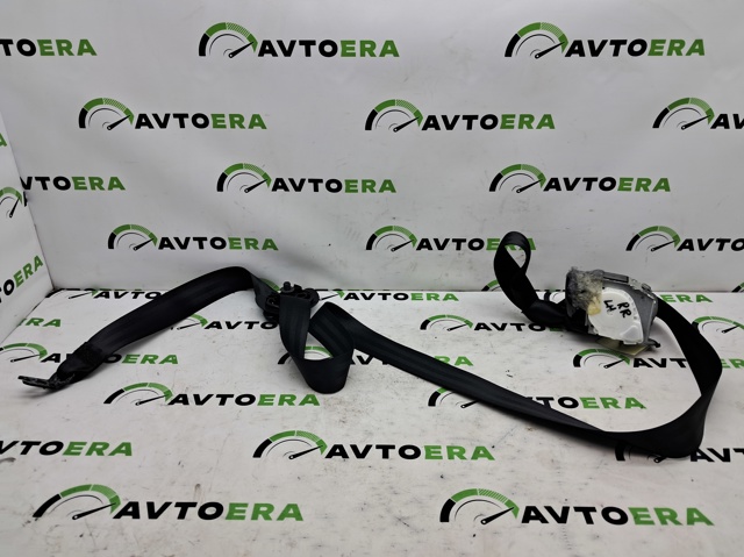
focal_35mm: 27
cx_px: 372
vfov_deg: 51.3
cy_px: 278
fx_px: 580
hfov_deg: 65.4
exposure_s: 1/100
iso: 50
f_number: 1.8
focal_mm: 4
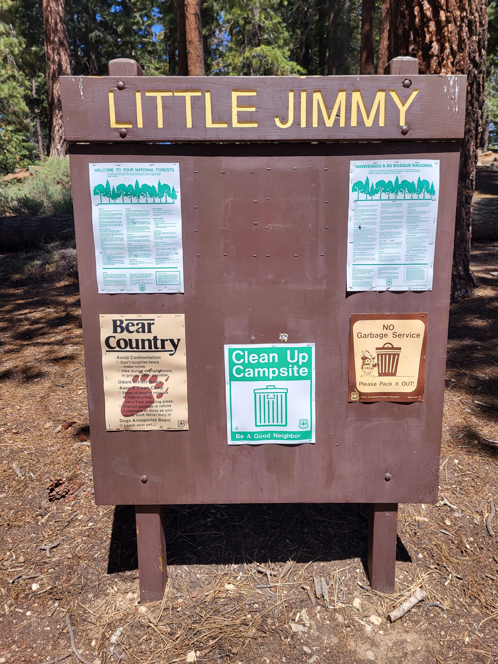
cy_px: 332
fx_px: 499
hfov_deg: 53.1
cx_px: 249
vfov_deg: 67.3
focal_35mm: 26
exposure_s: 1/2082
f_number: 1.8
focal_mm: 5.4
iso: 40
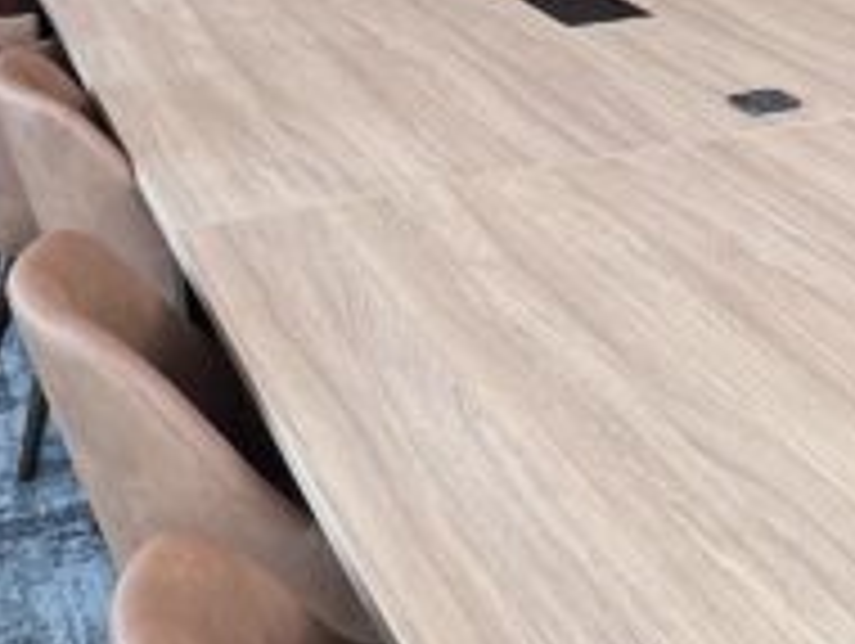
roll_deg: +0.7
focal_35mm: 70
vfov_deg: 20.1
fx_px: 1731
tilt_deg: -11.6
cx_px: 810
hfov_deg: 26.6
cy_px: -59
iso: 80
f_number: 1.8
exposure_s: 1/100
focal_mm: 1.57
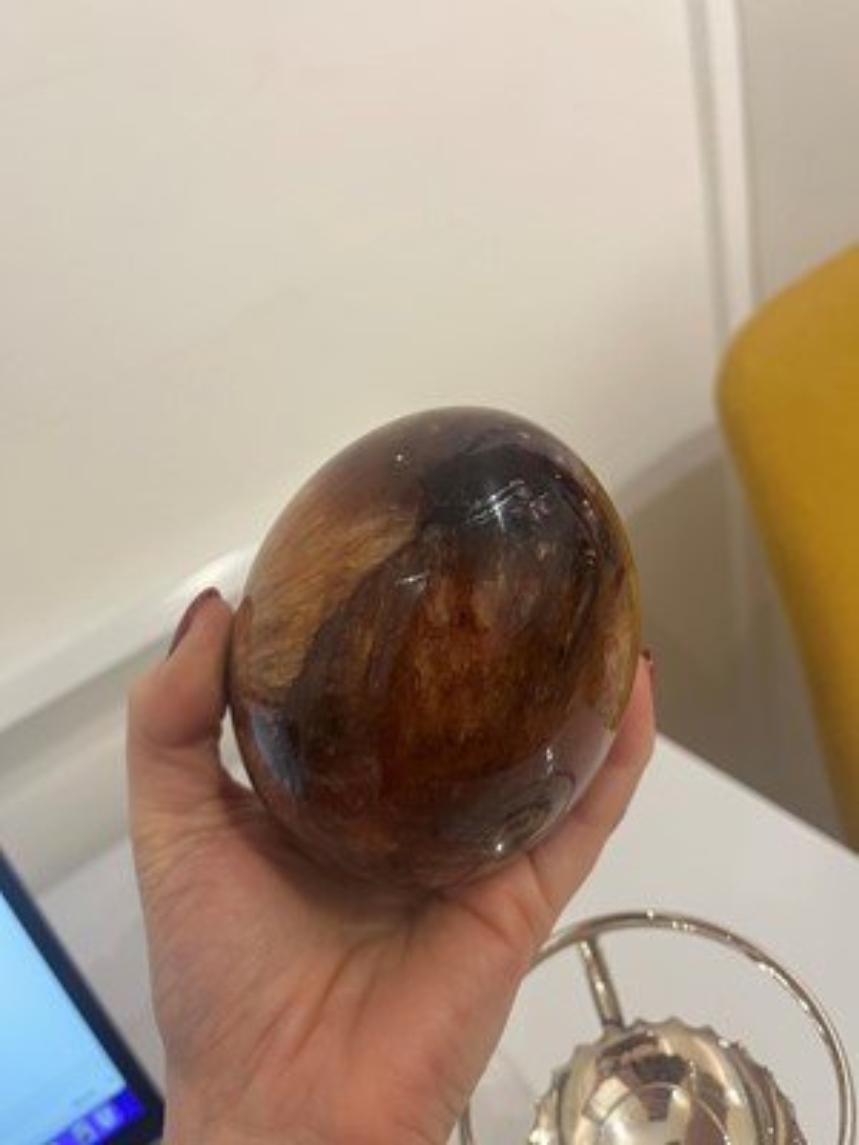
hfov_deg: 53.1
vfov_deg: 67.3
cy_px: 572
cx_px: 430
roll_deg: +17.4
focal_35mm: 26
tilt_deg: -33.1
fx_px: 860
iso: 160
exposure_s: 1/50
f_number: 1.6
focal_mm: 5.1
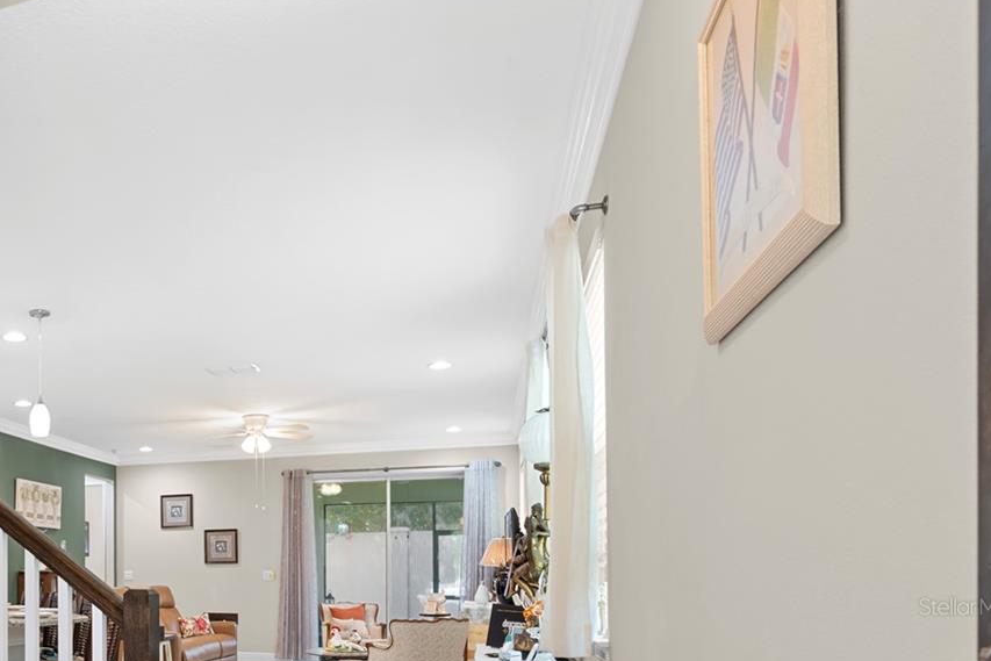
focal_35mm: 30
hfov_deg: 53.8
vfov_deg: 40.1
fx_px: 826
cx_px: 93
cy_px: 606
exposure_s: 1.6
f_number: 8
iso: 200
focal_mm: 16
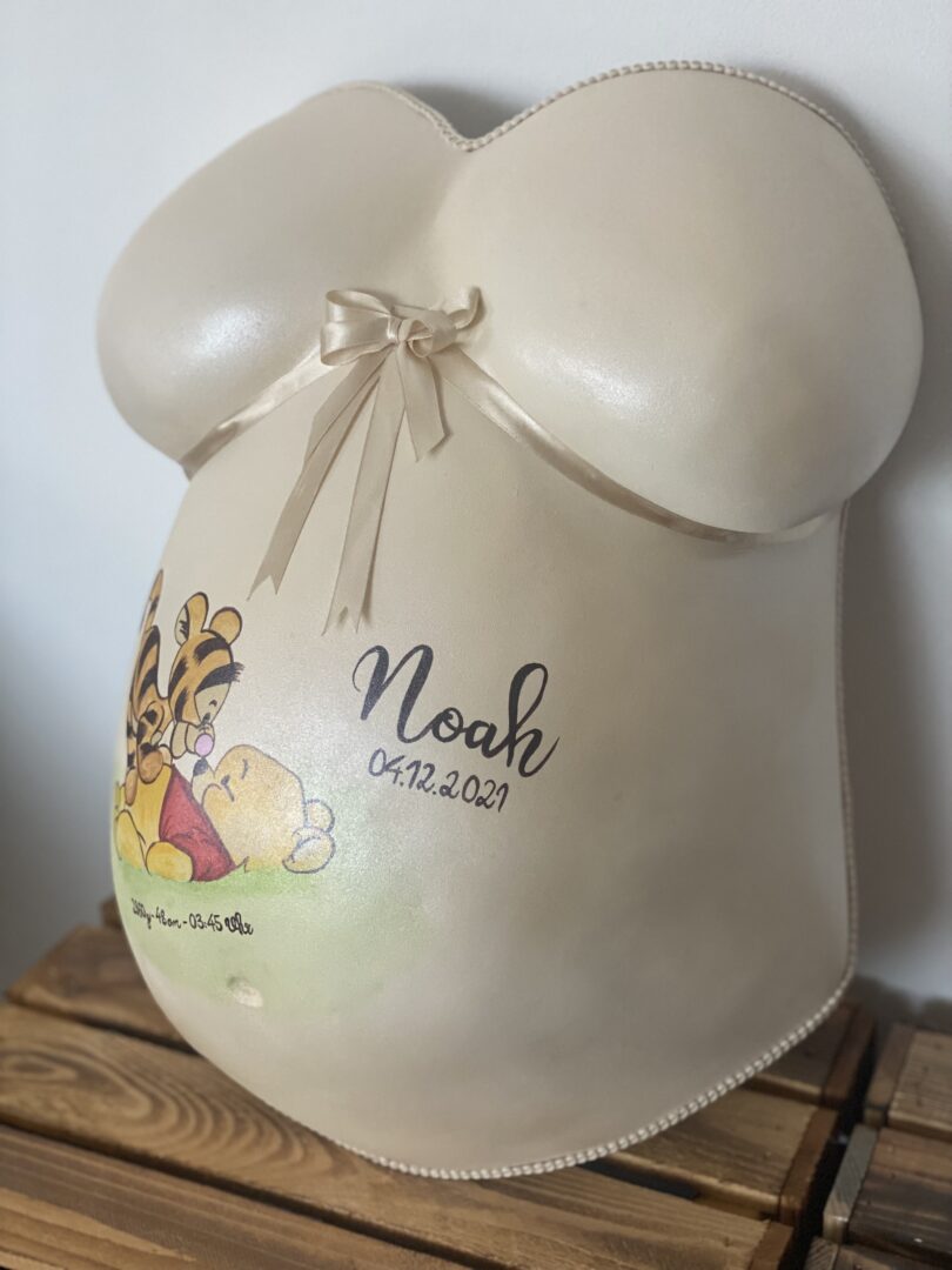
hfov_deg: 28.0
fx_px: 1907
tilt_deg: -24.0
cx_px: 476
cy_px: 635
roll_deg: +1.1
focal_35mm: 52
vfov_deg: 36.8
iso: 250
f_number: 2
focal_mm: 6
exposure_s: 1/122
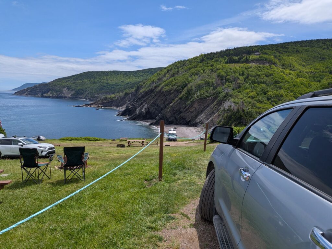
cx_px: 166
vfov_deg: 56.8
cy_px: 124
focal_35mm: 24
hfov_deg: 71.6
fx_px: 230
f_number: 1.7
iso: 29
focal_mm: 4.53
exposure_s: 1/3268
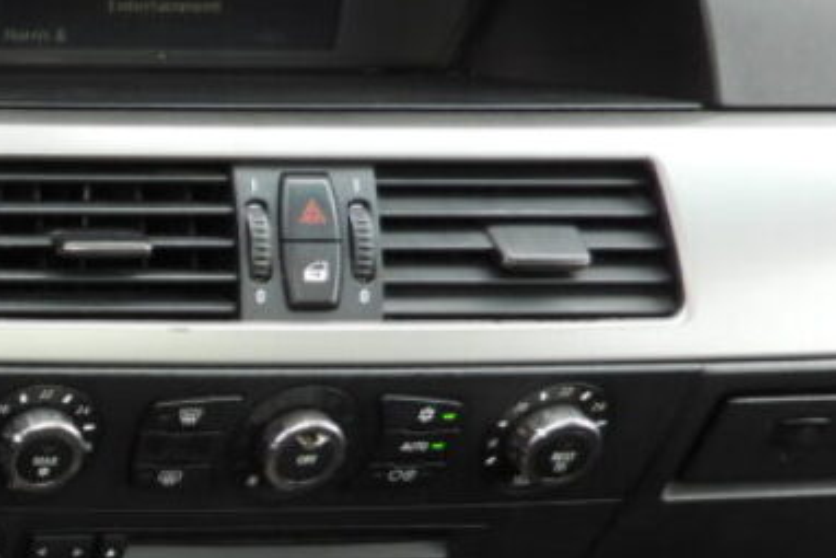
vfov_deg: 14.2
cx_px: -639
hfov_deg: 17.8
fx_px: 2160
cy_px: 694
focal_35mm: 93
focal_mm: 4.3
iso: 100
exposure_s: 1/125
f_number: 2.8
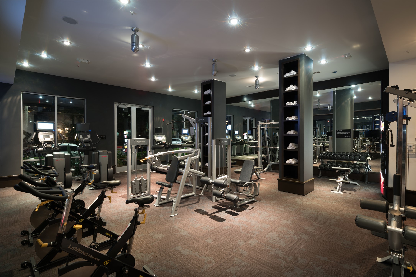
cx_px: 208
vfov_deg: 70.5
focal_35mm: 17
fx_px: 196
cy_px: 138
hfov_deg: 93.3
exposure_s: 30
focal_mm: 17
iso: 50
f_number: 8
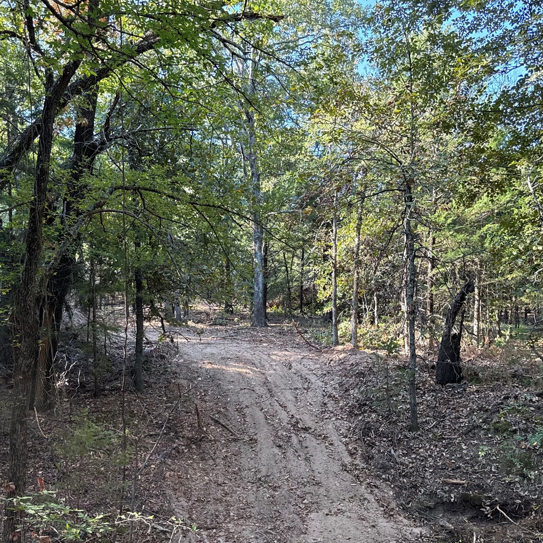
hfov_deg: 47.1
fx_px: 621
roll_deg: +1.0
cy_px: 327
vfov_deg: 46.9
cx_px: 229
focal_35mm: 35
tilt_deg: -1.4
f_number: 1.78
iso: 125
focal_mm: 6.76
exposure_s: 1/199
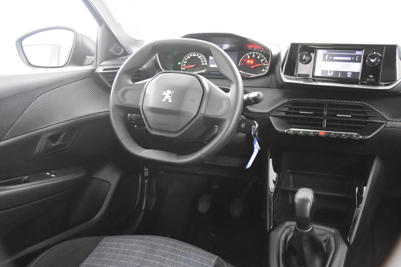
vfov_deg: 36.9
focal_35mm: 36
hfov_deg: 53.1
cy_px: 134
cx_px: 200
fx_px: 401
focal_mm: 24
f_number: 3
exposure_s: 1/40
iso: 11400
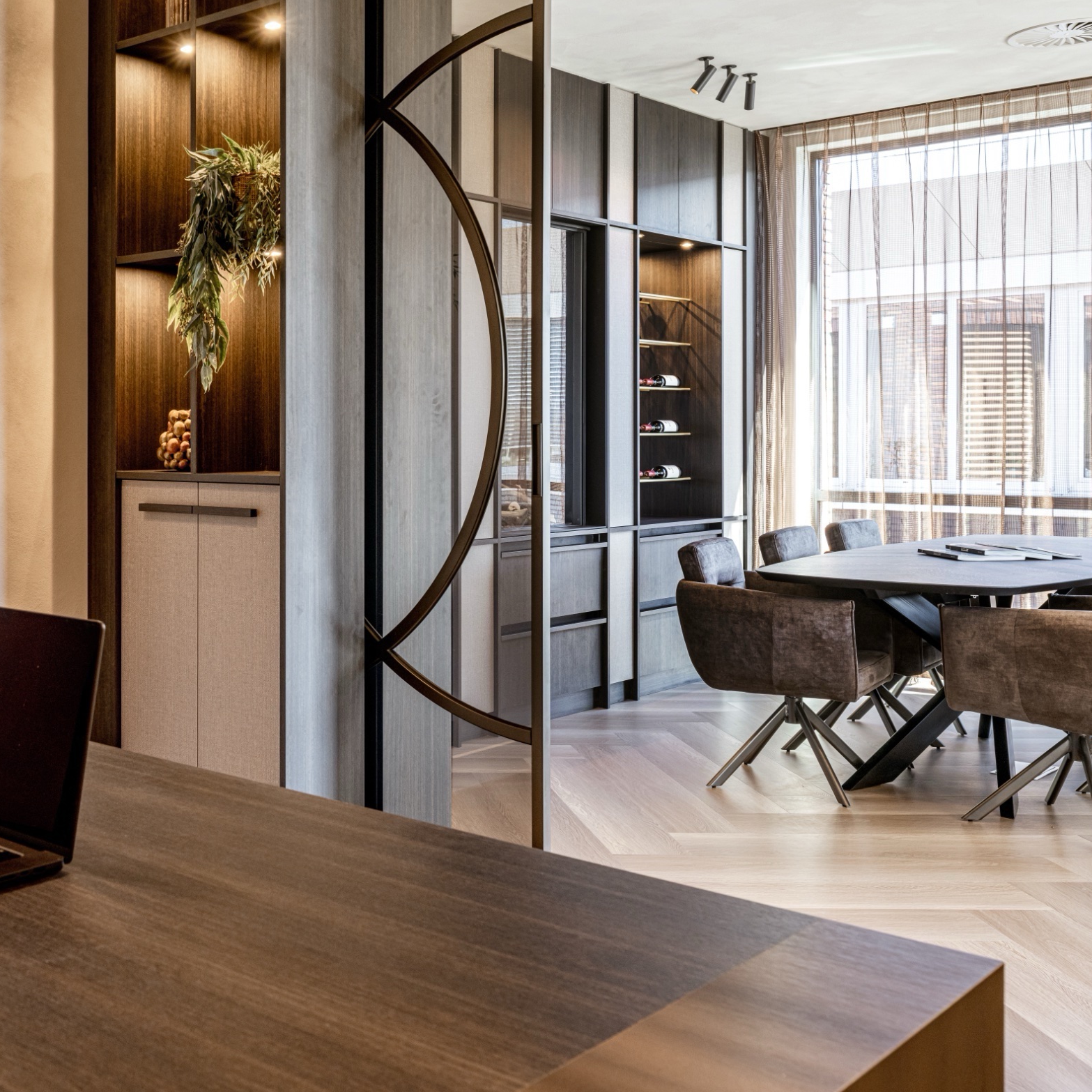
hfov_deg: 40.8
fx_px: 1392
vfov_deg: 42.6
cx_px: 197
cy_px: 429
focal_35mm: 39
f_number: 9
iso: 400
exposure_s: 1/3
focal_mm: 30
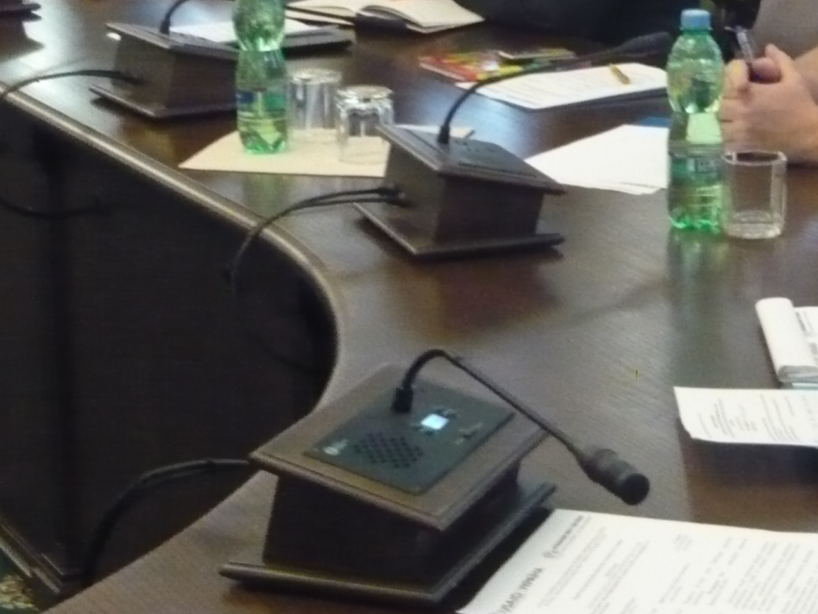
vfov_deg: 15.3
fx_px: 2269
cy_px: 134
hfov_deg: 19.9
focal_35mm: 96
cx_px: 781
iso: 800
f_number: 2.9
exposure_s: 1/40
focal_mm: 6.3
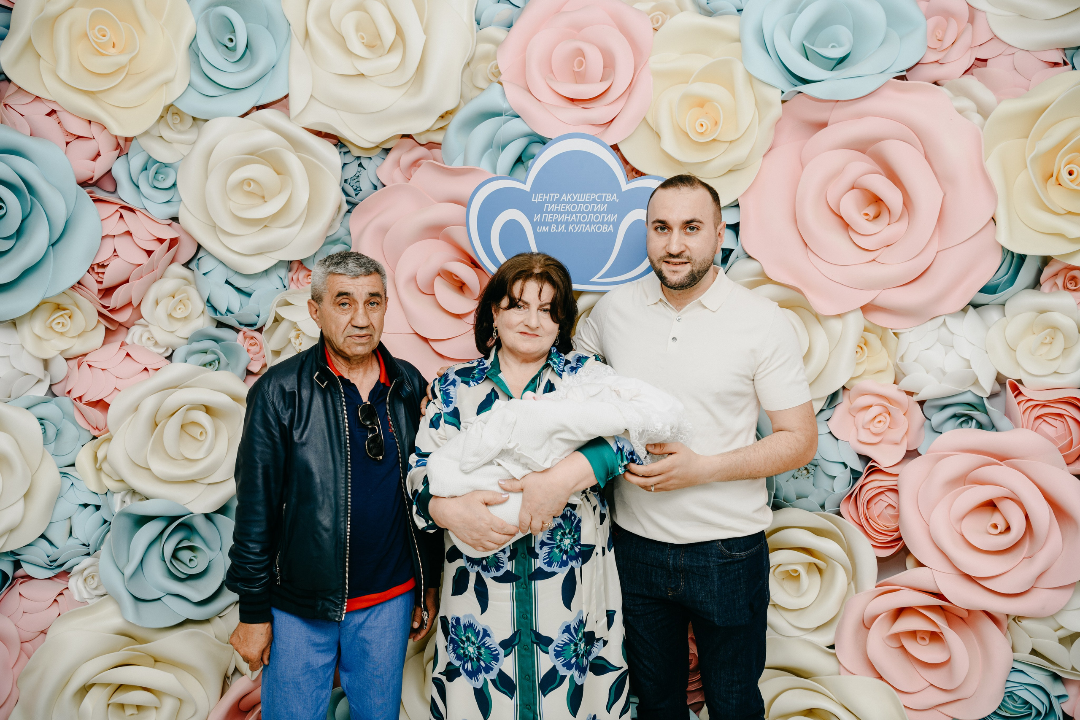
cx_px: 540
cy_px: 360
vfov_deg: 45.0
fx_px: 870
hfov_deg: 63.7
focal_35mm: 29
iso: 100
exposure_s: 1/160
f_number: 4.5
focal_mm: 29
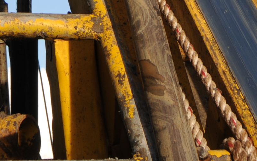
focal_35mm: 122
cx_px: 11
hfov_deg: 16.8
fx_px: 852
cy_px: -256
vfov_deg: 9.3
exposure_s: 1/160
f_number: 8
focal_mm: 15
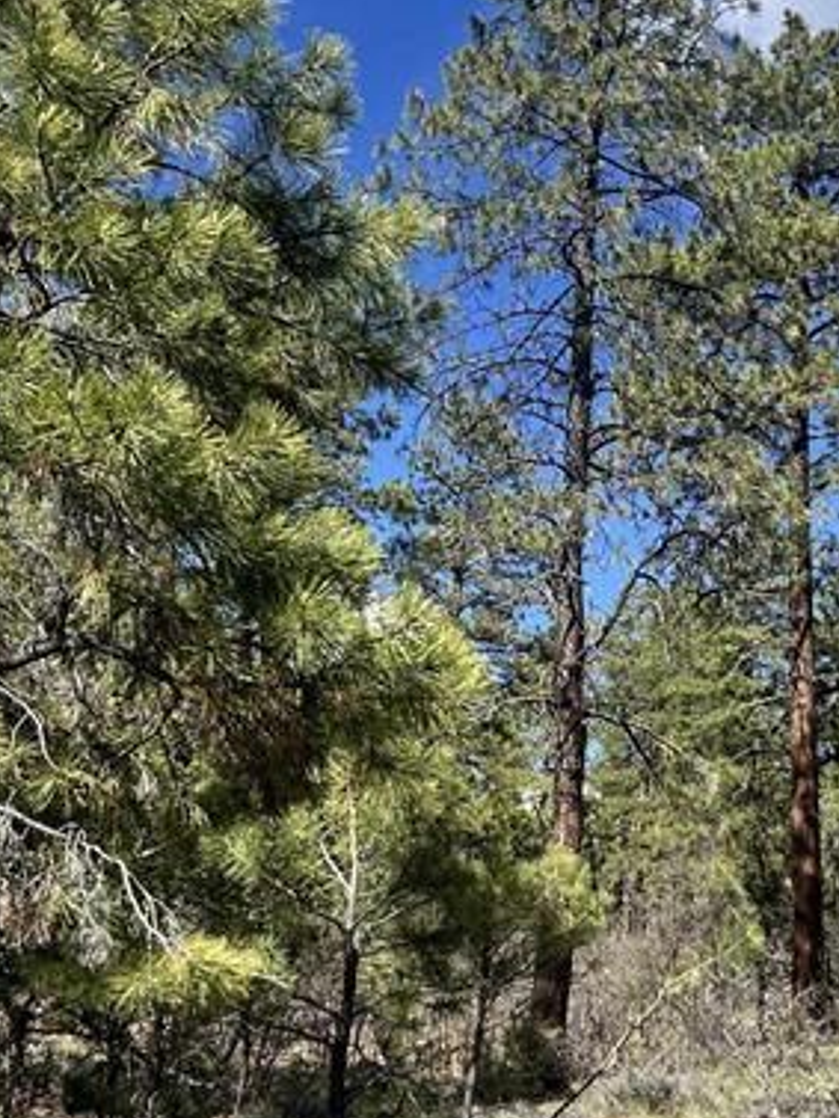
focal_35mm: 53
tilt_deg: +16.0
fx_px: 1712
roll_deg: -1.2
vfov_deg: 36.1
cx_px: 771
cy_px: 641
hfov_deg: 26.5
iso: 50
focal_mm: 5.7
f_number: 1.5
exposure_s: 1/3257
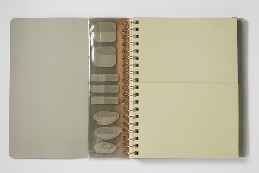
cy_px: 92
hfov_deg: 30.5
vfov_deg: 20.6
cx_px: 136
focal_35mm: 66
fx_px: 475
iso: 200
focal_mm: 50
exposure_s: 1/250
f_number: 13
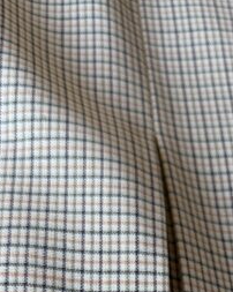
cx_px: 215
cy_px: 510
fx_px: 820
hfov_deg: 16.0
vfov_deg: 17.0
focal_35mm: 95
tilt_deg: -65.9
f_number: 1.78
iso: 80
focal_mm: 6.76
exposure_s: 1/121
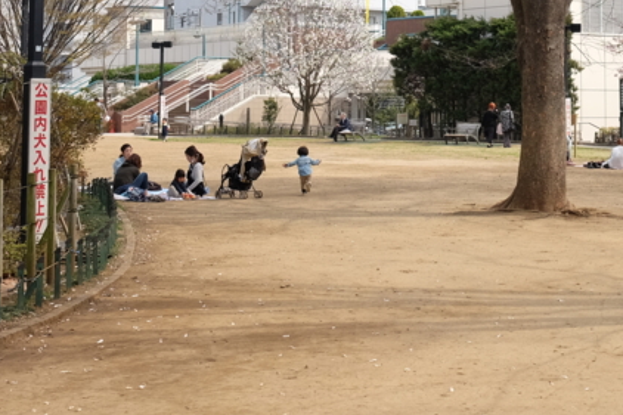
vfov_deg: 15.7
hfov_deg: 23.4
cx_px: 529
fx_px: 1470
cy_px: -18
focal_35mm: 85
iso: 200
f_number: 5.6
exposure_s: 1/250
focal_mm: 23
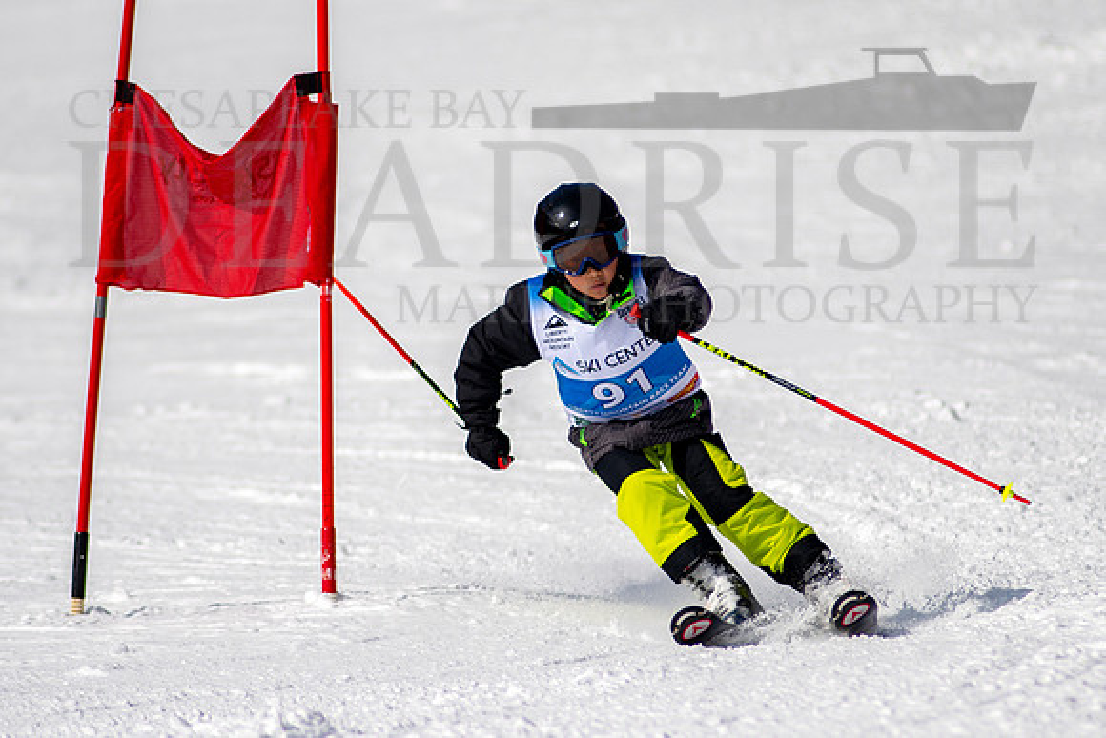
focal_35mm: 645
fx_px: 19832
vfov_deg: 2.1
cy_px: 366
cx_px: 553
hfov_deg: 3.2
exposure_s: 1/6400
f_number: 2.8
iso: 100
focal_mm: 300
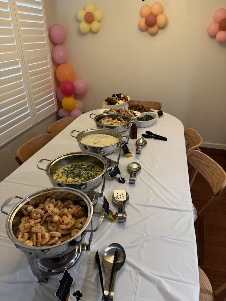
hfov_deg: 56.8
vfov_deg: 71.6
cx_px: 113
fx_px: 209
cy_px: 150
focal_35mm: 24
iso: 200
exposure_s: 1/60
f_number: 1.78
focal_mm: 6.76
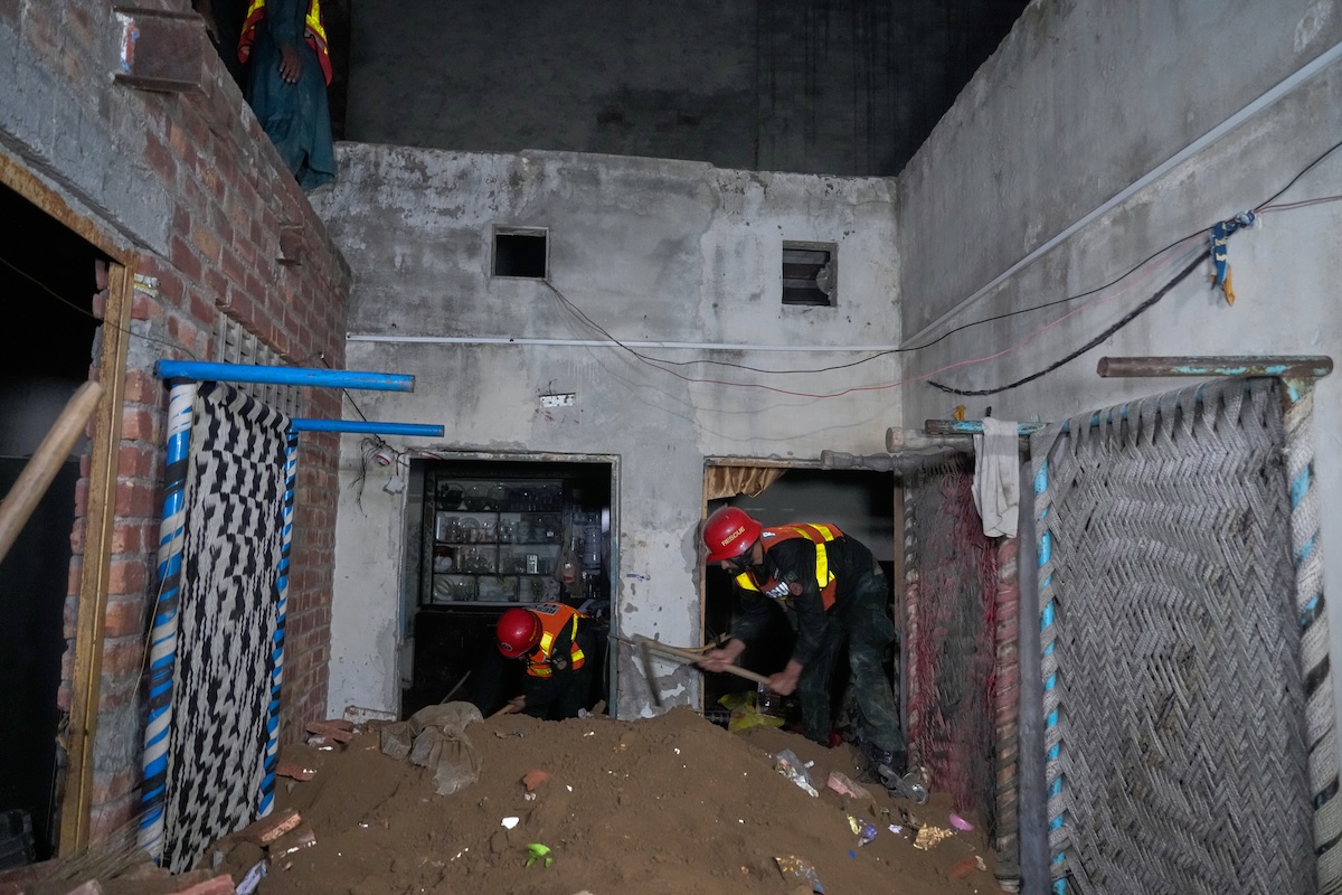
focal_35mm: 24
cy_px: 448
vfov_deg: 53.1
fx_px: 895
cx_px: 671
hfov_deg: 73.7
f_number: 4
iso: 5000
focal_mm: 24
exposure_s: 1/80
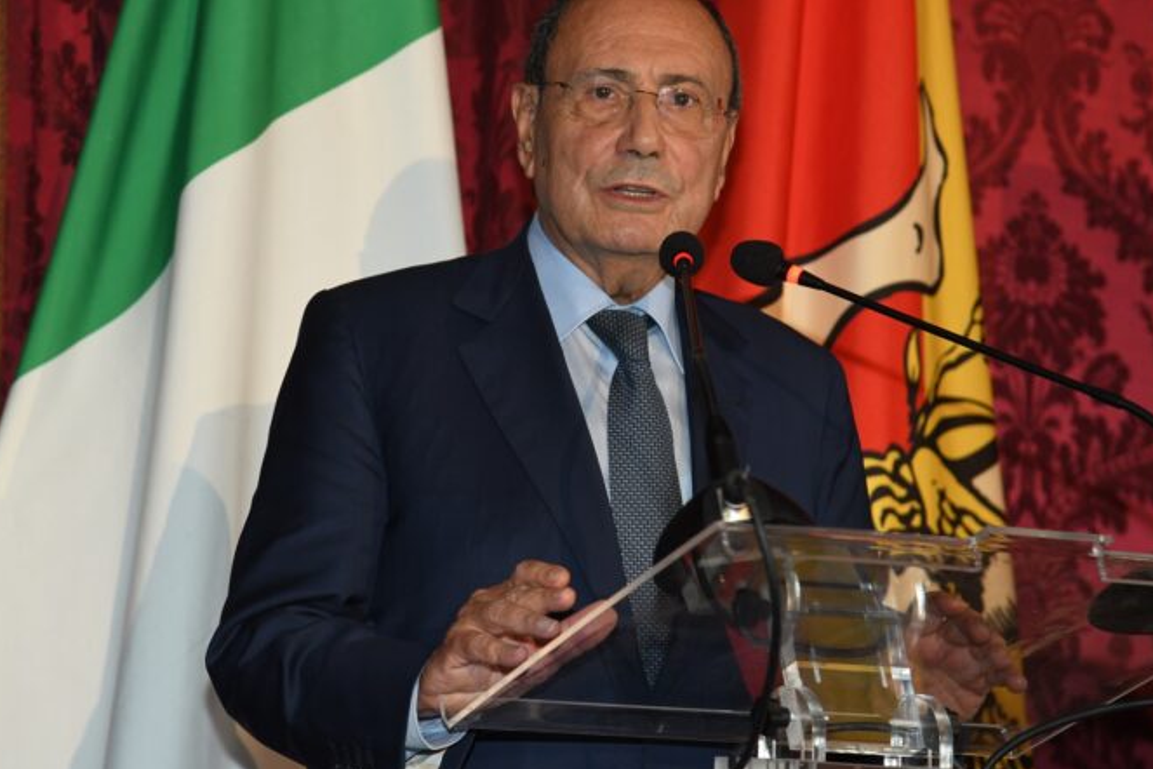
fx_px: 4452
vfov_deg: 9.9
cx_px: 530
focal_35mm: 139
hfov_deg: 14.8
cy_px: 360
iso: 800
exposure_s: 1/80
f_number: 5.6
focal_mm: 120
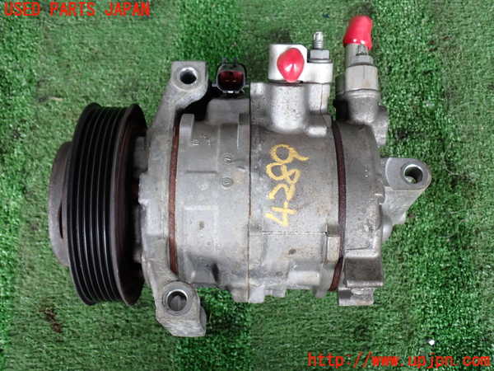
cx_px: 247
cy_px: 186
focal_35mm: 41
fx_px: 585
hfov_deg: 45.8
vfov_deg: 35.1
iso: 200
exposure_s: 1/80
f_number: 2.8
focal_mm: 7.31
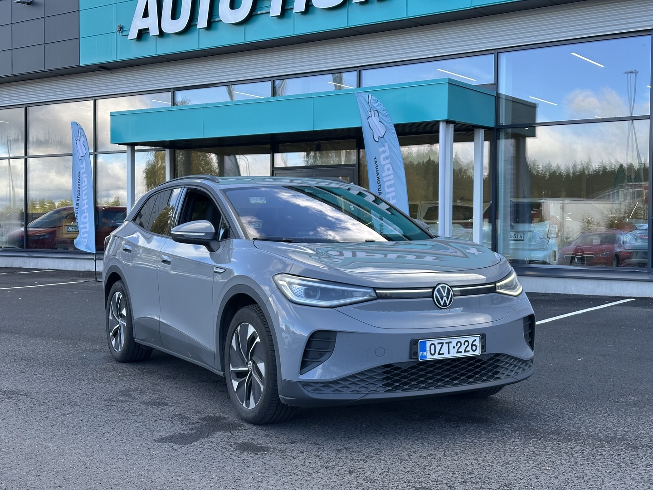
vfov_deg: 30.3
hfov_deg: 39.7
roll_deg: -0.6
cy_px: 245
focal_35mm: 48
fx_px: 905
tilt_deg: -0.2
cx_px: 326
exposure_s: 1/501
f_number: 1.78
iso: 64
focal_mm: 6.86
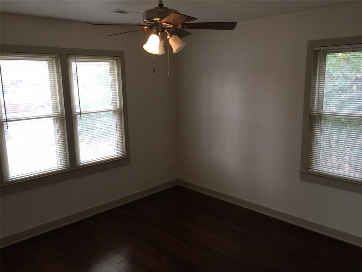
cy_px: 136
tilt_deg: -10.9
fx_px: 303
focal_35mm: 29
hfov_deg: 61.7
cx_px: 181
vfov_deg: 48.2
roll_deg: +1.3
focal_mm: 4.15
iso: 50
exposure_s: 1/30
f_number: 2.2
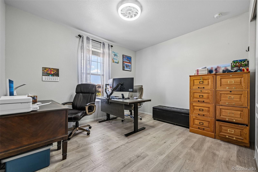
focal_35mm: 14
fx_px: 100
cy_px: 86
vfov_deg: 81.2
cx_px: 129
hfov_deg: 104.3
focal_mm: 14
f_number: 11
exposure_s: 1/13
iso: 400
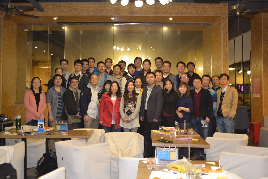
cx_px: 134
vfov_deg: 33.4
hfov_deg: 48.5
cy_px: 89
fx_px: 298
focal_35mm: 40
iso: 800
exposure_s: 1/6
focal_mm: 26
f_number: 4.2
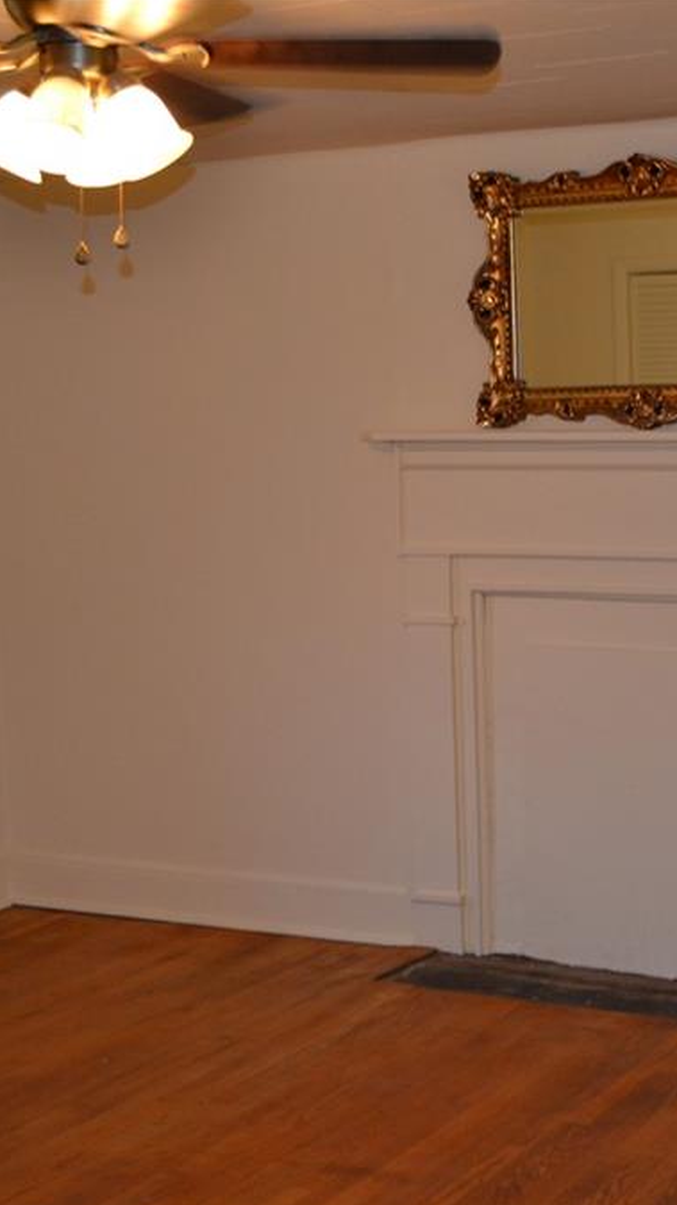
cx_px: 511
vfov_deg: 33.8
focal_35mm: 62
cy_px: 605
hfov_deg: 19.3
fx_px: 1981
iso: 640
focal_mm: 26
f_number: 4.2
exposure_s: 1/60
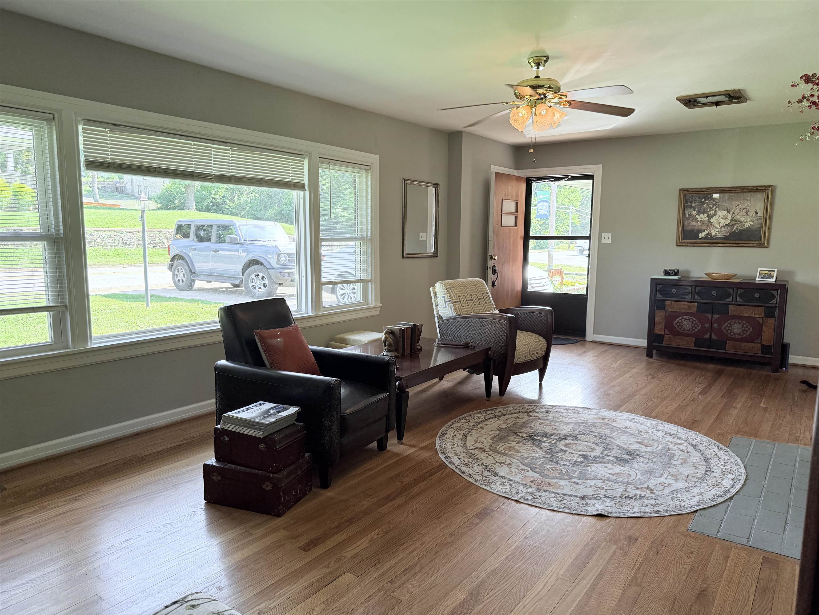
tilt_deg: -6.9
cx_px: 410
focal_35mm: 24
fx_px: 568
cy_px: 308
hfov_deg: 71.6
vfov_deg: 56.8
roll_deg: -0.3
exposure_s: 1/179
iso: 200
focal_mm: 6.76
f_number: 1.78
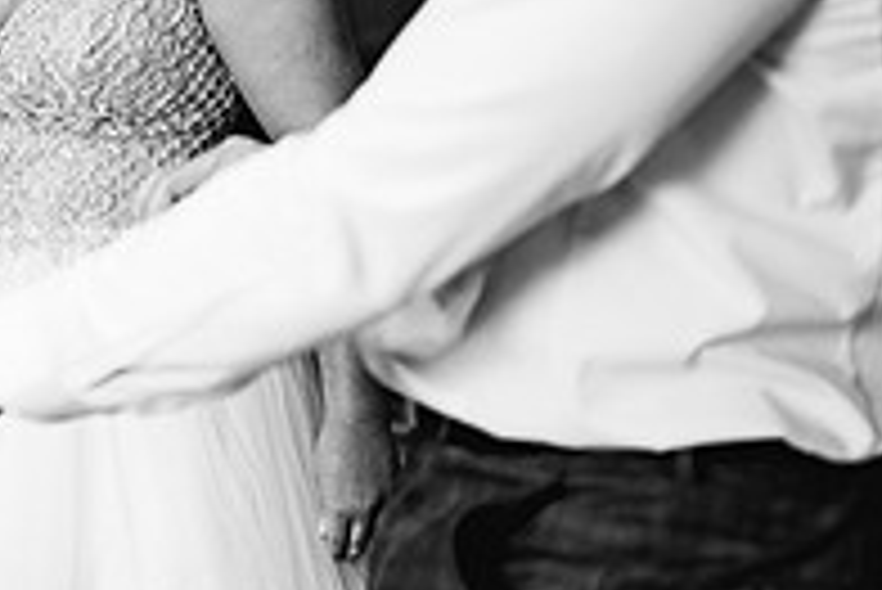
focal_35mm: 104
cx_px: -292
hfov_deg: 18.2
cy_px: -101
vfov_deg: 12.9
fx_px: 2550
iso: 640
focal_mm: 35
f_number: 1.4
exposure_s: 1/250
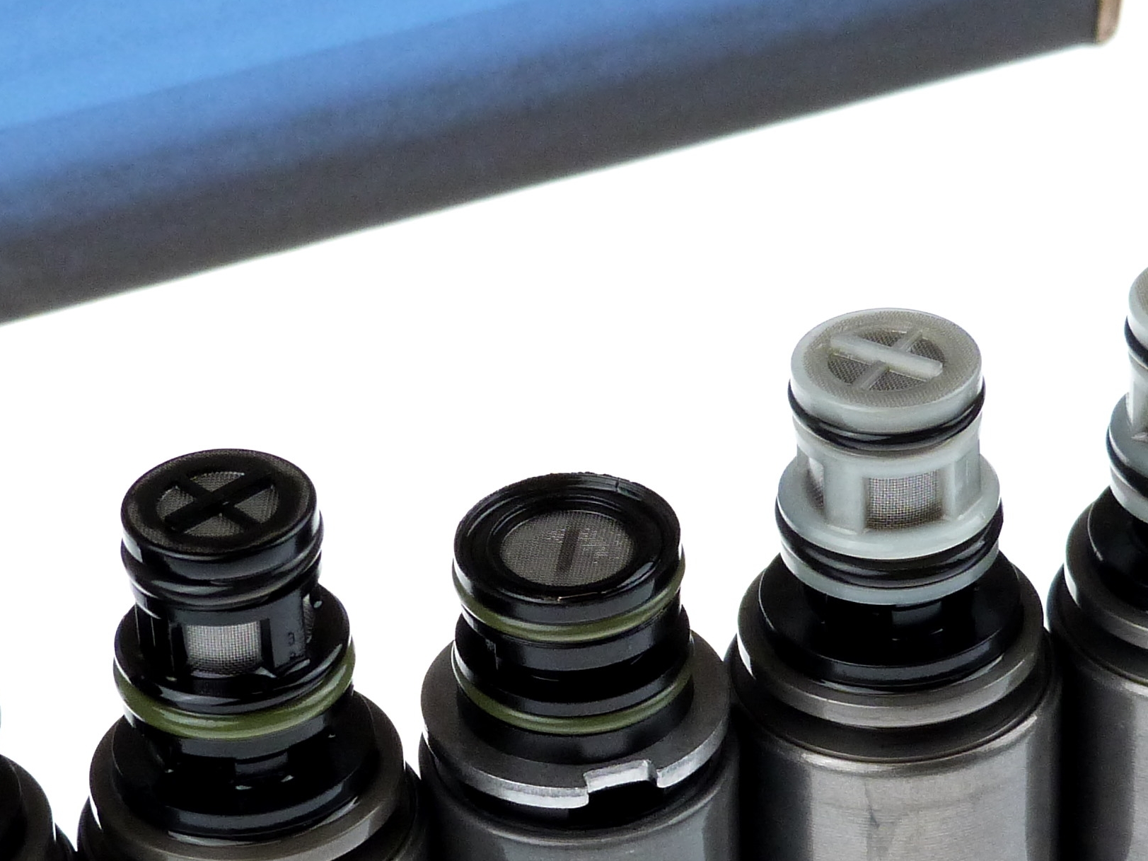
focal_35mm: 138
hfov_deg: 14.3
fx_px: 4576
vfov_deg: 10.7
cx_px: 572
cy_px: 691
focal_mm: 10
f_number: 3.2
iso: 250
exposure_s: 1/250
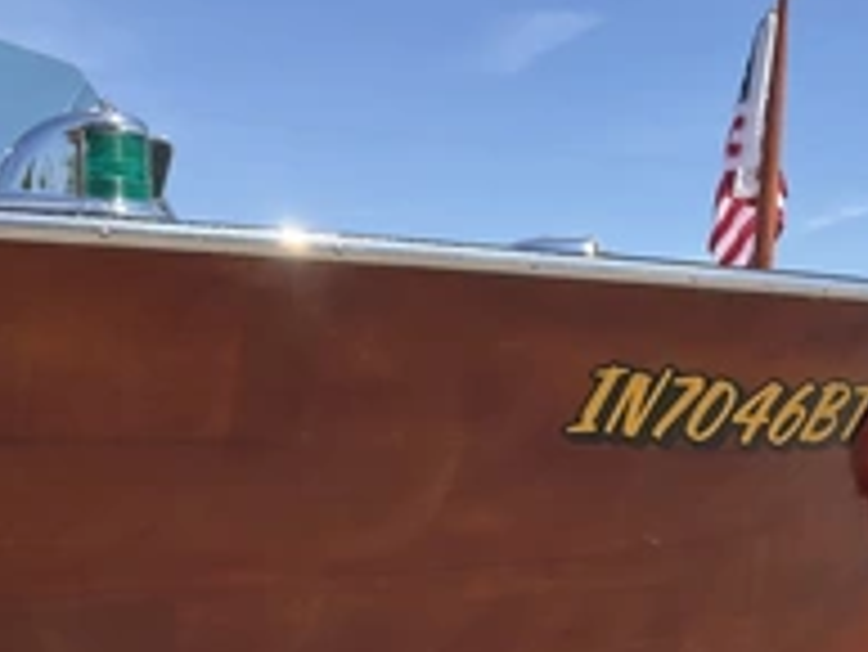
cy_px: 585
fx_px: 1505
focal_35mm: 60
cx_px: 607
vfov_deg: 23.8
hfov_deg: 31.8
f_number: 1.8
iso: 25
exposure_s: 1/1221
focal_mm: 3
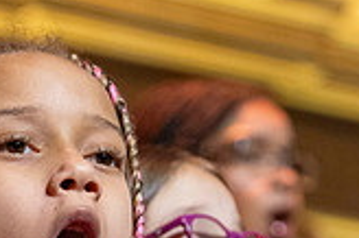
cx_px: 187
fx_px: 3009
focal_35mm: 302
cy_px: 391
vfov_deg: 4.5
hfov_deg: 6.8
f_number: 3.5
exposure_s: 1/200
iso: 5000
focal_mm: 79
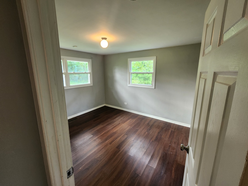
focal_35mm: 13
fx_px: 93
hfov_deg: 106.2
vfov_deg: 89.9
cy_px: 93
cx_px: 124
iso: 250
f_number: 2.2
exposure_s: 1/60
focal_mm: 2.2
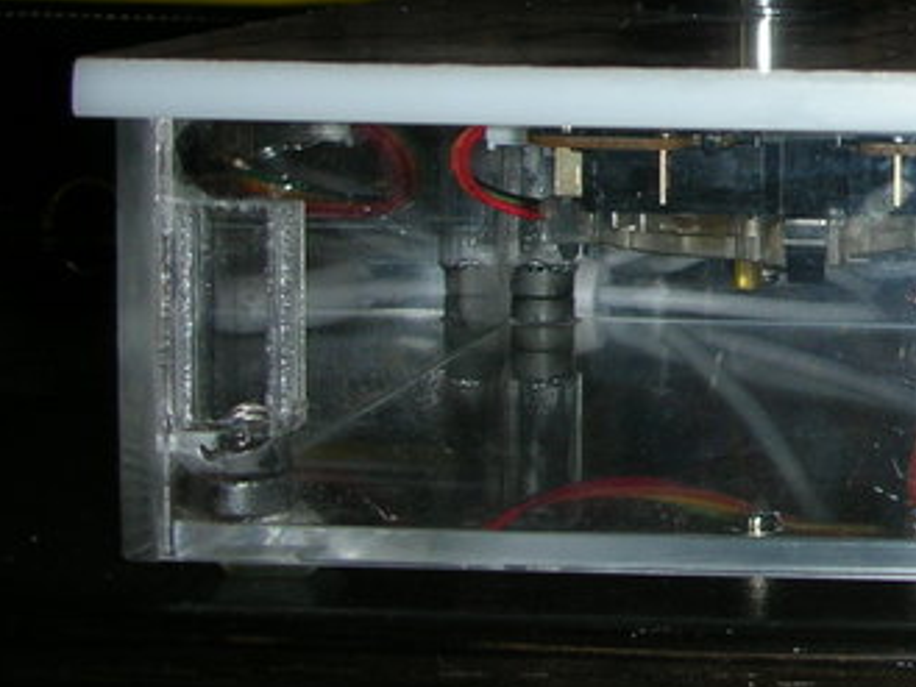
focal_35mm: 85
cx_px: 1061
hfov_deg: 21.6
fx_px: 2250
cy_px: 92
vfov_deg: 17.2
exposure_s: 1/60.1
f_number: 3
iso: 50
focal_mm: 5.8
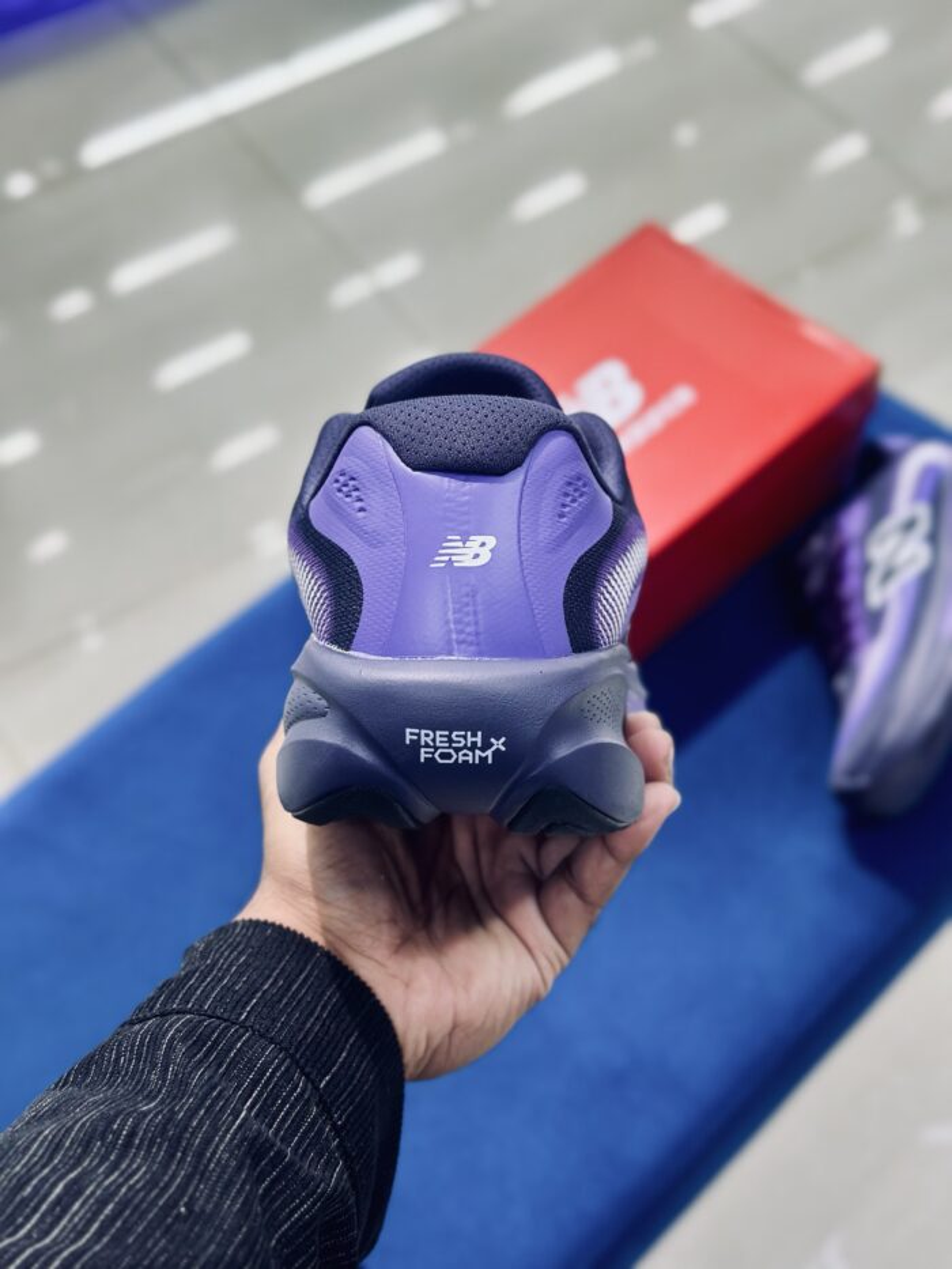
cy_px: 634
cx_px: 476
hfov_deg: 30.3
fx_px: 1760
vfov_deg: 39.7
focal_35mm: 48
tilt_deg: -53.9
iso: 80
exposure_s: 1/100
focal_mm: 6.86
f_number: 1.78
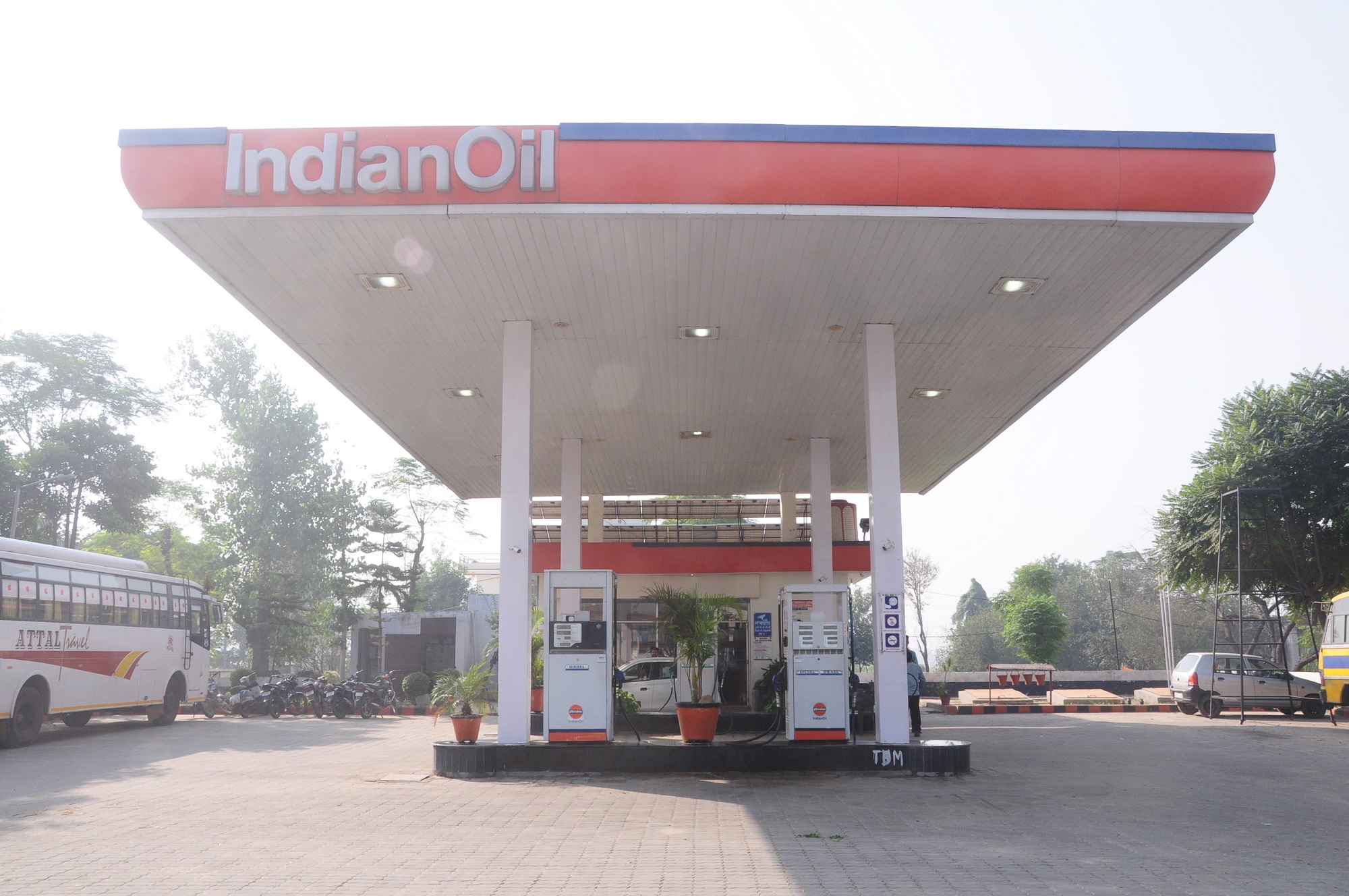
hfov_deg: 59.6
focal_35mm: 32
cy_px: 448
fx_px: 1179
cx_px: 674
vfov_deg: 41.6
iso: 500
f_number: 16
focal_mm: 21
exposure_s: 1/160
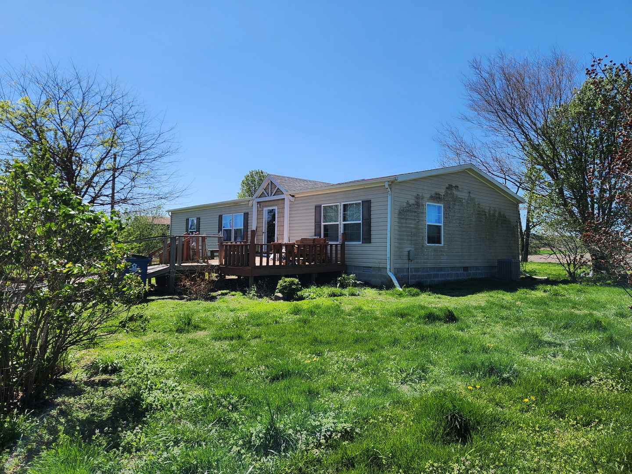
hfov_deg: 73.9
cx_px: 316
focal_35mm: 23
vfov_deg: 58.9
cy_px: 237
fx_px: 420
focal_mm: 5.4
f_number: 1.8
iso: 20
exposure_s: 1/1690
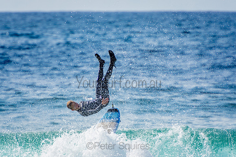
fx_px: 4225
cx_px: 121
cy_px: 76
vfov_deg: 2.1
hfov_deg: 3.2
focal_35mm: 644
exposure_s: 1/2000
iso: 220
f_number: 5.6
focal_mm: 400
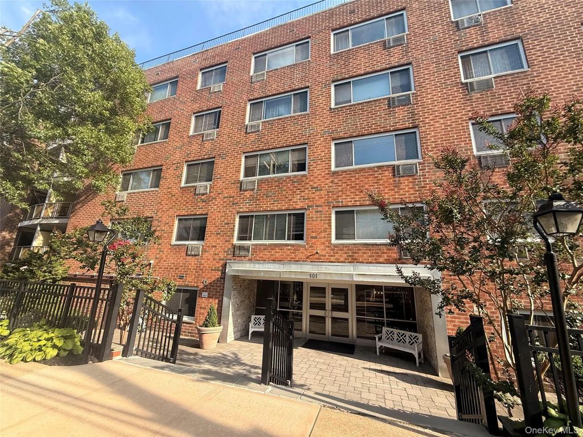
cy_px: 218
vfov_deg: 85.7
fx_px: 236
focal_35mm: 14
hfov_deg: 102.1
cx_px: 292
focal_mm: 2.22
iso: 50
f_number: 2.2
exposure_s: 1/518
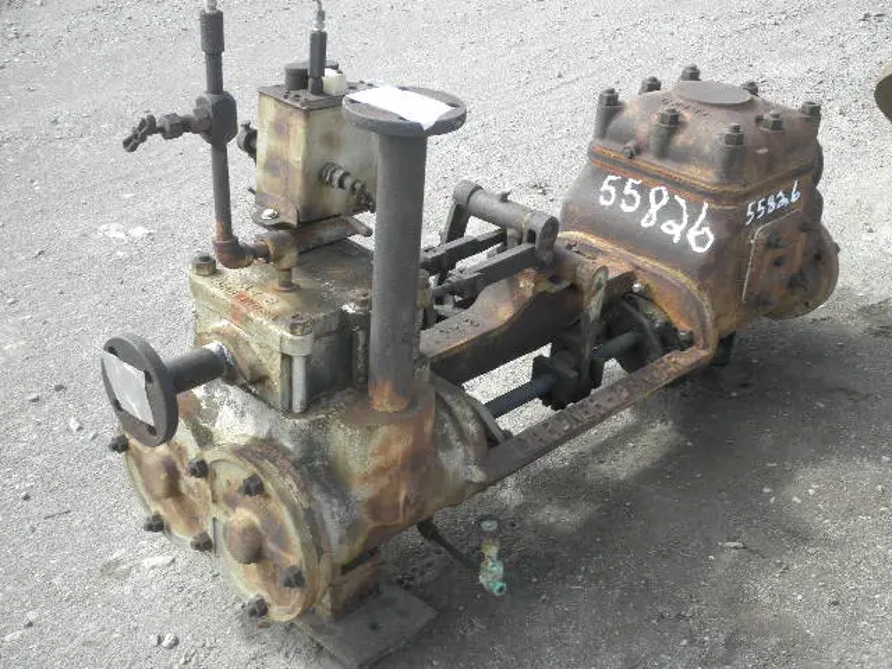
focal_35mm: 44
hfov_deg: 42.9
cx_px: 446
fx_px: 1134
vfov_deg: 32.9
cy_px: 334
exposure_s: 1/125
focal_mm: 7.9
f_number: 3.4
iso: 64
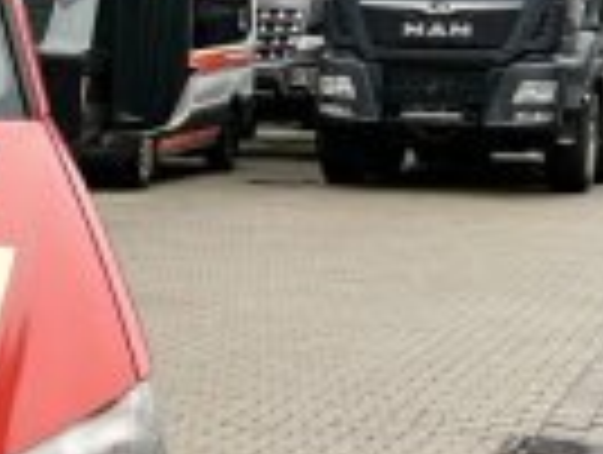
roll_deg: +0.2
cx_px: -500
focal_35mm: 124
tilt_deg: -6.8
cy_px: 292
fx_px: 2164
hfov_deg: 14.0
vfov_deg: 12.0
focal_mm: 5.7
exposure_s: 1/567
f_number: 1.5
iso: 50
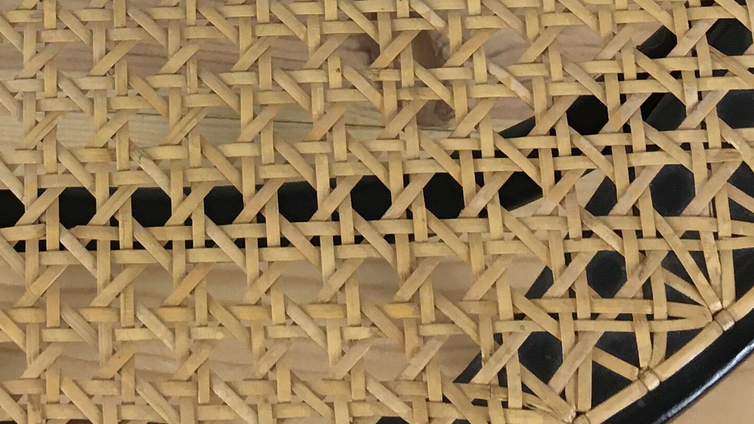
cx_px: 168
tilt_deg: -62.7
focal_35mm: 88
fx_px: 1759
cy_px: -388
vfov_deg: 12.3
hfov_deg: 23.9
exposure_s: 1/33
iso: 32
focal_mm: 4.15
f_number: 2.2
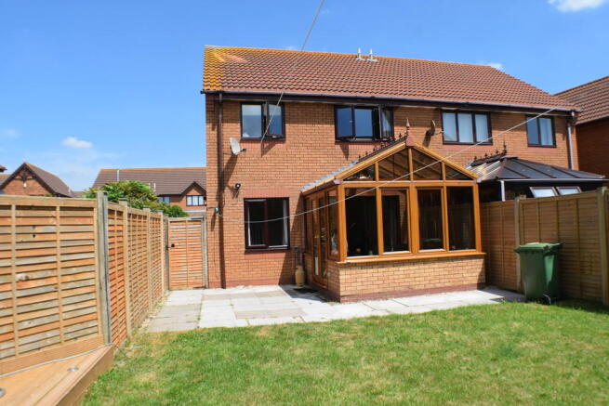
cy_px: 203
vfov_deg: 41.7
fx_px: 533
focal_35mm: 32
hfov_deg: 59.5
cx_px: 304
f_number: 10
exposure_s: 1/400
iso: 200
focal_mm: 21
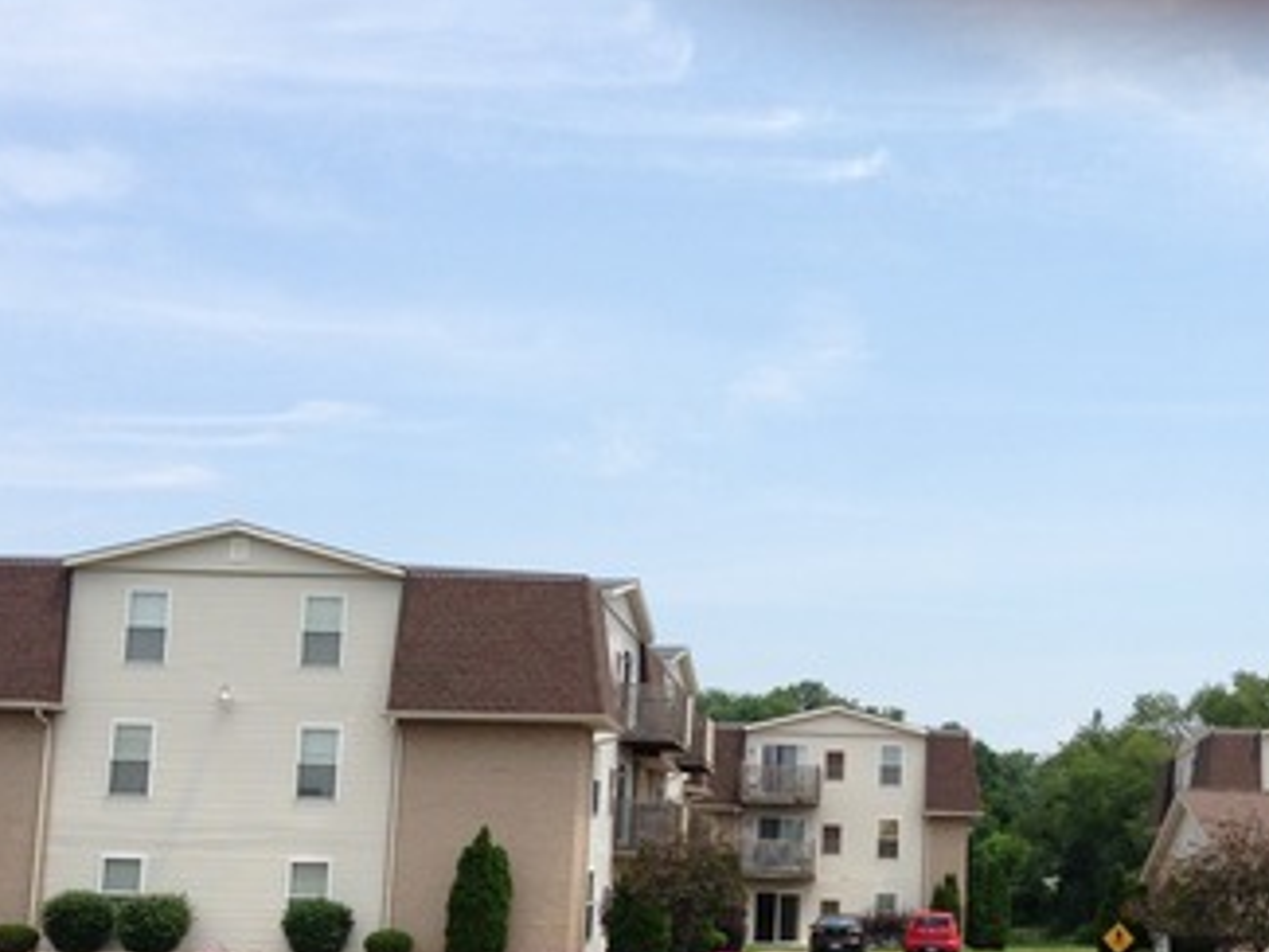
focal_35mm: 52
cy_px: 714
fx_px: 1907
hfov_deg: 36.3
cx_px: 890
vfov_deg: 27.7
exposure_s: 1/1355
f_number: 2.4
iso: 50
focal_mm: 4.13
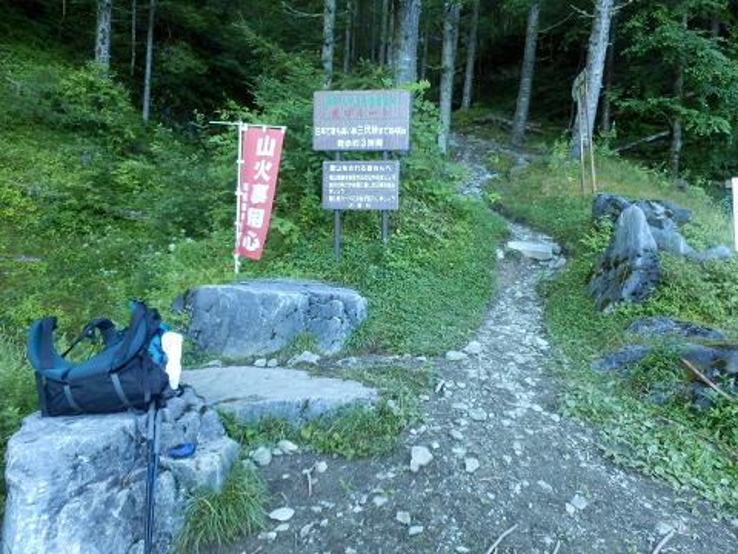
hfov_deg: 71.6
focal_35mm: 24
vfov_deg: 56.8
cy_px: 277
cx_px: 369
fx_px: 512
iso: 125
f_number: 3
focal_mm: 4.2
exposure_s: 1/30
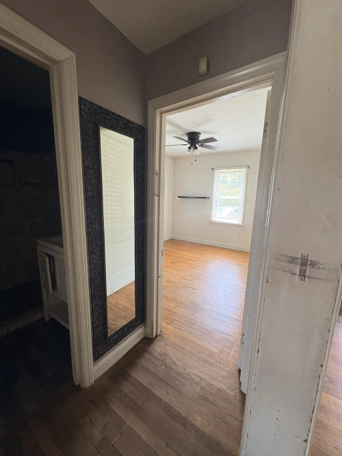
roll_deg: -1.9
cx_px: 171
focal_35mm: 14
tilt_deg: -9.6
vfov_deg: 102.1
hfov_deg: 85.7
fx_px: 184
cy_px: 228
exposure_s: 1/99
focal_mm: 2.22
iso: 200
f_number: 2.2
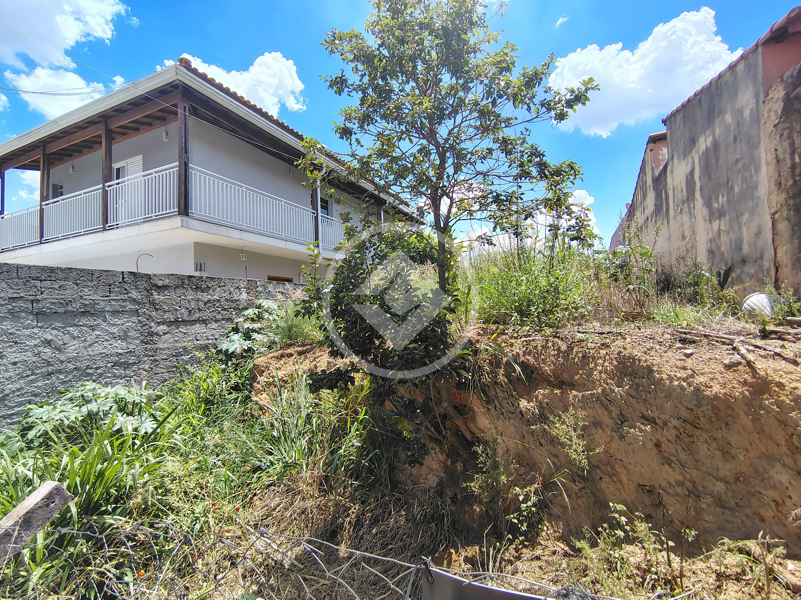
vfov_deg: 78.1
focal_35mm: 16
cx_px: 400
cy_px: 300
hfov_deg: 94.5
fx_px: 370
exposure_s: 1/715
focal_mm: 2.13
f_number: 2.2
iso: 100
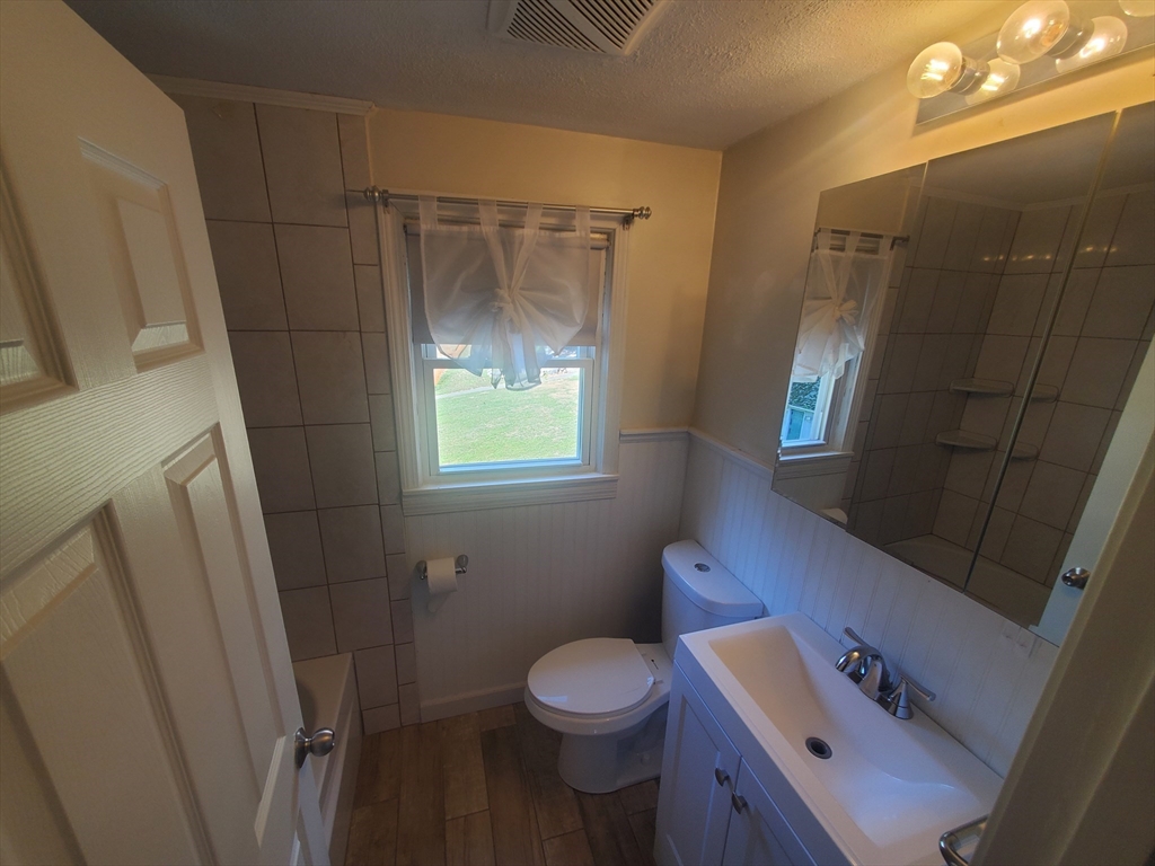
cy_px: 433
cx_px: 578
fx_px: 434
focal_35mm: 13
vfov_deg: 89.9
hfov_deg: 106.2
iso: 64
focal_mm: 1.8
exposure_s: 1/60
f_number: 2.2
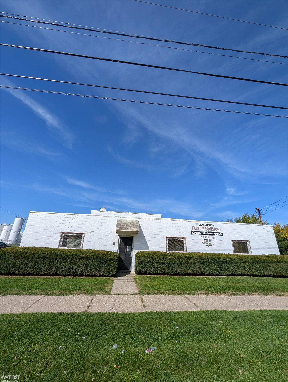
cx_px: 144
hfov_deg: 94.6
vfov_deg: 110.5
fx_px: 133
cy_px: 191
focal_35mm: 12
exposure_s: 1/4878
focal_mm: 2.02
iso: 46
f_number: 1.7
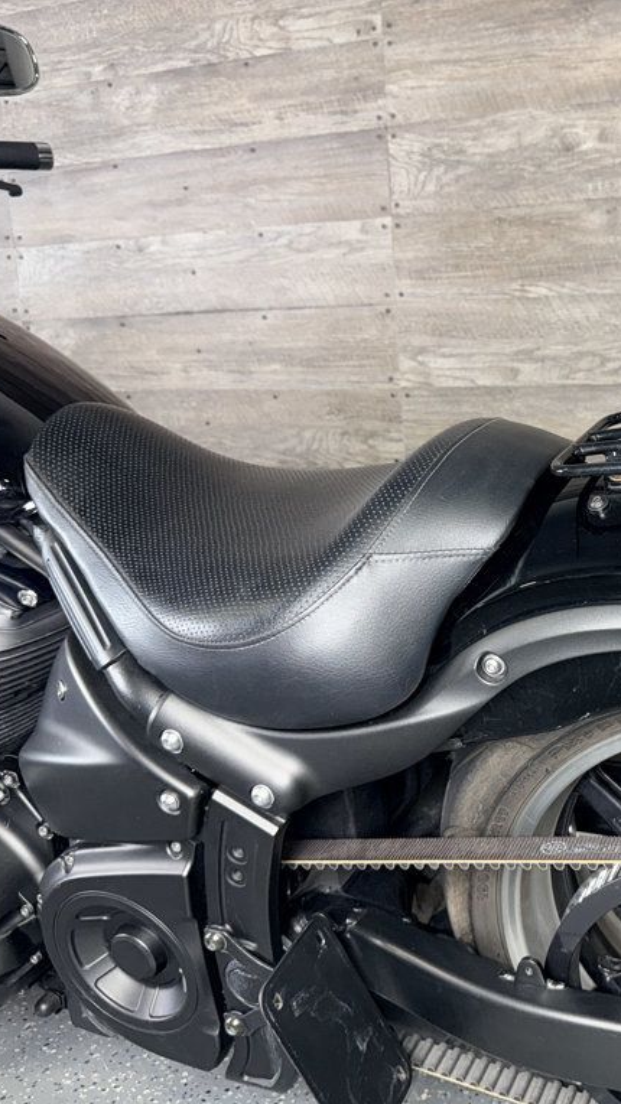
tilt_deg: -7.8
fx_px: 1025
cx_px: 582
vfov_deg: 56.6
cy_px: 551
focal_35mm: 35
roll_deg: +0.9
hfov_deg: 31.8
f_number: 1.78
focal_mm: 6.76
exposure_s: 1/27
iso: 64
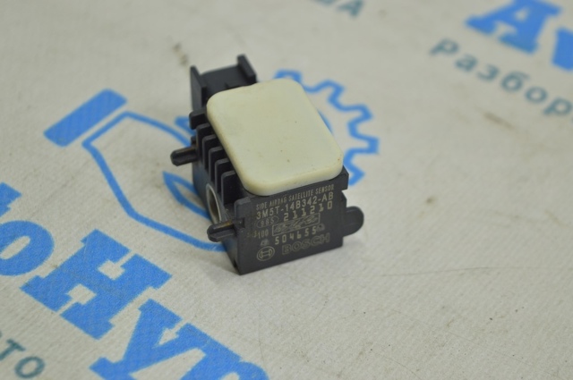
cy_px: 190
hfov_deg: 24.6
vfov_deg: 16.5
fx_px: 1311
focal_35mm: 82
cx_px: 286
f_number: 5.6
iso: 400
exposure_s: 1/25
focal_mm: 55
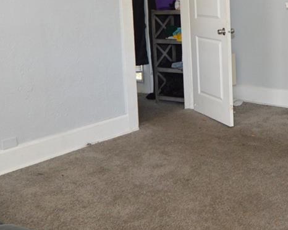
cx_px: 272
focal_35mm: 58
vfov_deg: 25.9
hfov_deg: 30.7
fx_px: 494
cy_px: 60
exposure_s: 1/60
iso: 560
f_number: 4
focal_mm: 12
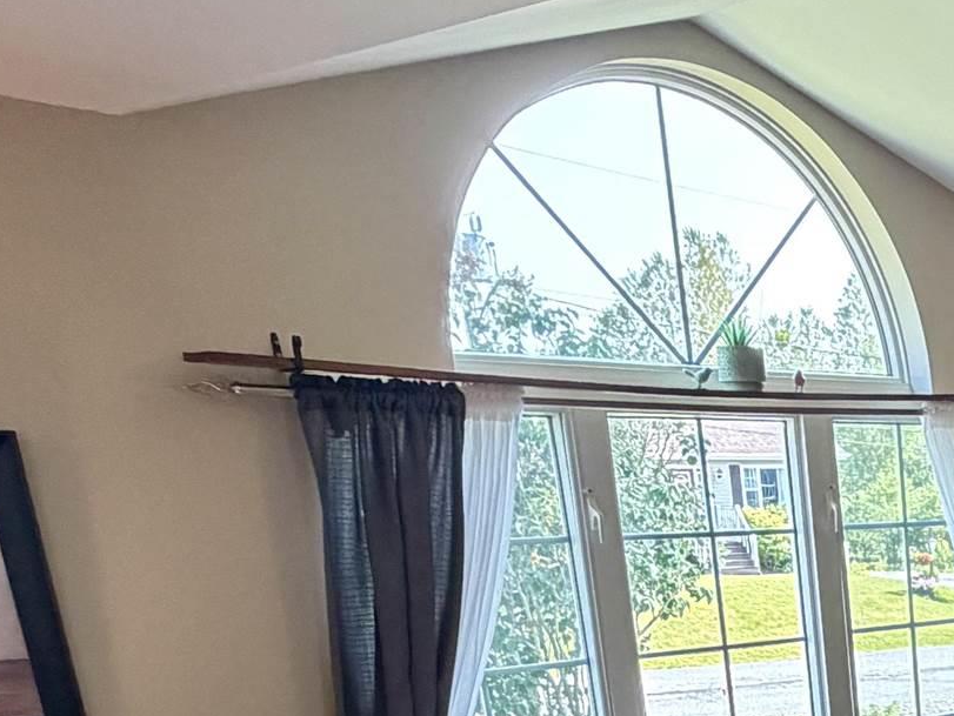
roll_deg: +0.3
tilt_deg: -20.1
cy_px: 1004
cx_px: 1227
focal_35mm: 53
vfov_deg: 23.4
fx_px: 1461
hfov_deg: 29.4
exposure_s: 1/120
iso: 320
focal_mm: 2.22
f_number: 2.2
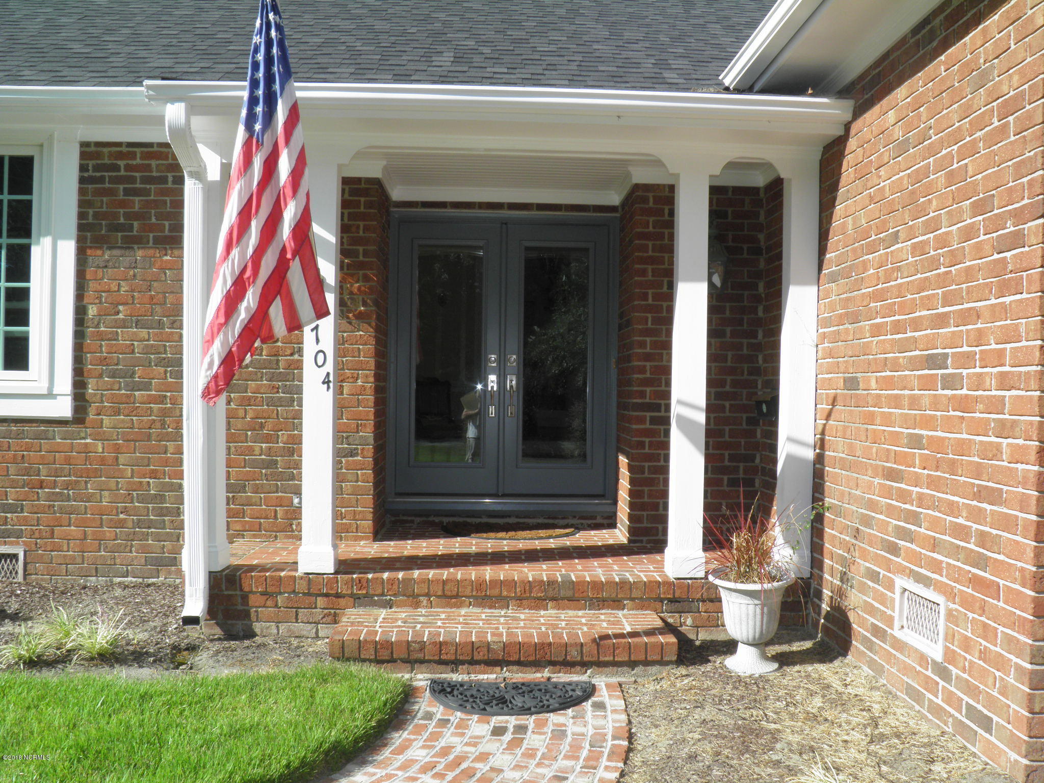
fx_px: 905
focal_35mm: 30
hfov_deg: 60.0
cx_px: 522
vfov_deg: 46.8
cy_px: 392
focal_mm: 5.5
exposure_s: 1/160
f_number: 5.9
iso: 50
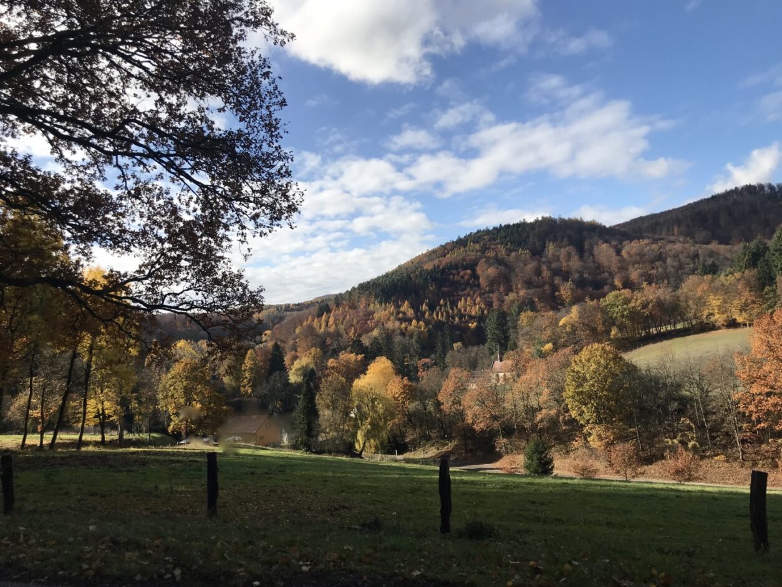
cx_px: 391
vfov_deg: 49.8
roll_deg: +3.7
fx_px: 633
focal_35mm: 28
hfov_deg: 63.4
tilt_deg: +3.8
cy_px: 294
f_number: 1.8
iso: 20
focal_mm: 3.99
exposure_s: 1/2128
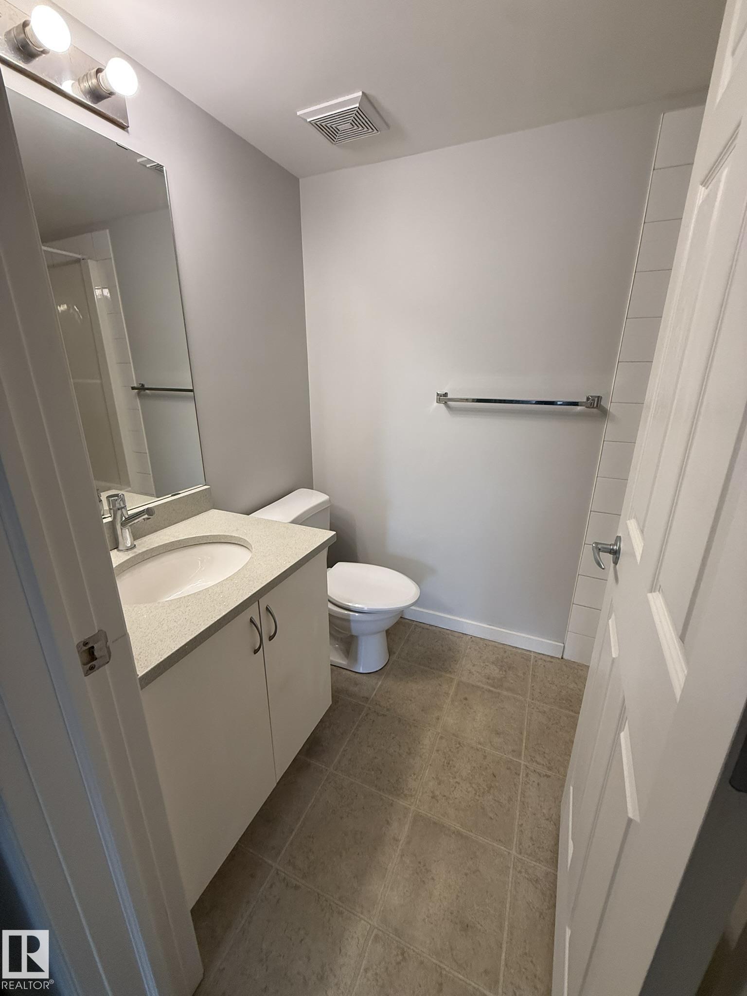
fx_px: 403
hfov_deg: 85.7
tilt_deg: -18.2
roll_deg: +0.1
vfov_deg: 102.1
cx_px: 374
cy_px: 498
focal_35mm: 14
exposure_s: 1/120
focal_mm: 2.22
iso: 200
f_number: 2.2
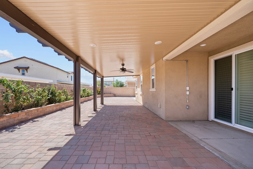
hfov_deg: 100.4
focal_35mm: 15
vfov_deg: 77.2
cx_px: 123
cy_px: 89
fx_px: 105
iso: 125
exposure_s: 1/50
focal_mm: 14
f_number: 9
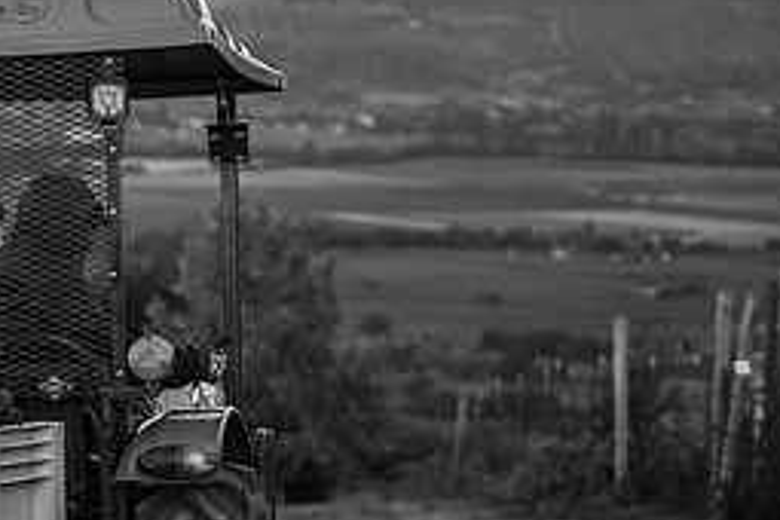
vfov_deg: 7.5
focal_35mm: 182
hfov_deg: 11.2
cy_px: 304
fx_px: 3943
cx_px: 24
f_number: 2.8
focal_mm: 80
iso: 220
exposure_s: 1/200
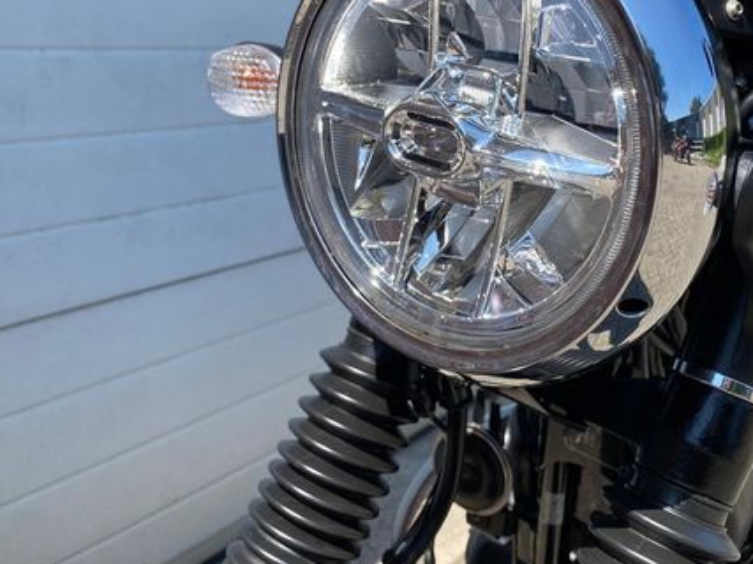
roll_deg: -2.7
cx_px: 506
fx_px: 848
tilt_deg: -7.1
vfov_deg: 36.1
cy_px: 153
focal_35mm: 39
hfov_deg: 47.1
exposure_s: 1/1287
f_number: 1.8
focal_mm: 4.25
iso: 32
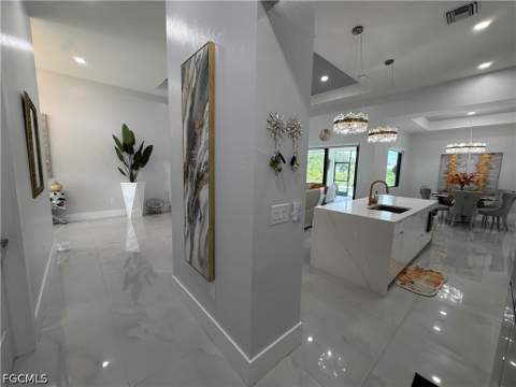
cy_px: 194
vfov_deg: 85.7
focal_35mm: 14
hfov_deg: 102.1
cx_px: 258
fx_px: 209
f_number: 2.2
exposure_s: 1/120
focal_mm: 2.22
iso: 160
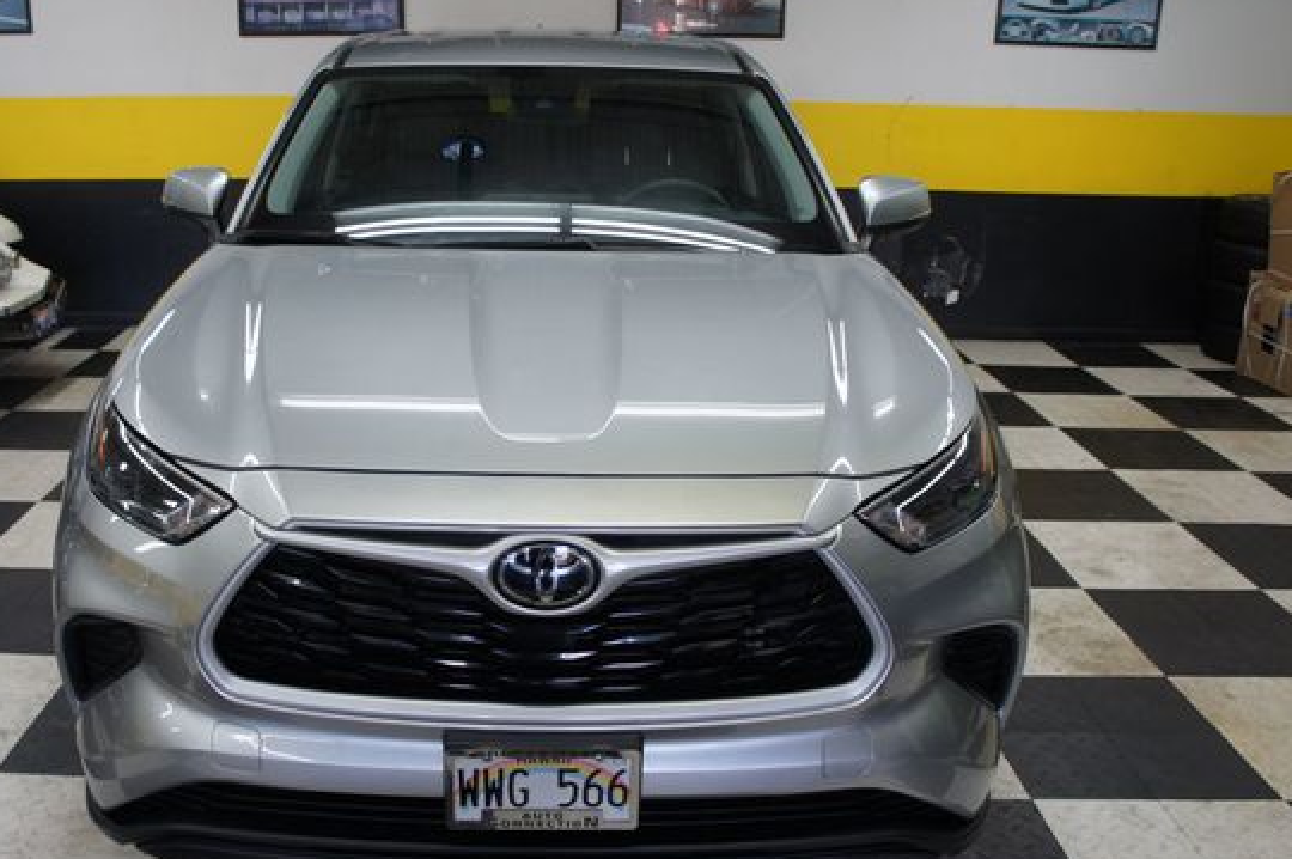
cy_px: 445
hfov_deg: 58.5
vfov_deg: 41.0
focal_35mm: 32
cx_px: 546
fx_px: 1147
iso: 200
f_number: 4
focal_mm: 18
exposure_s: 1/40
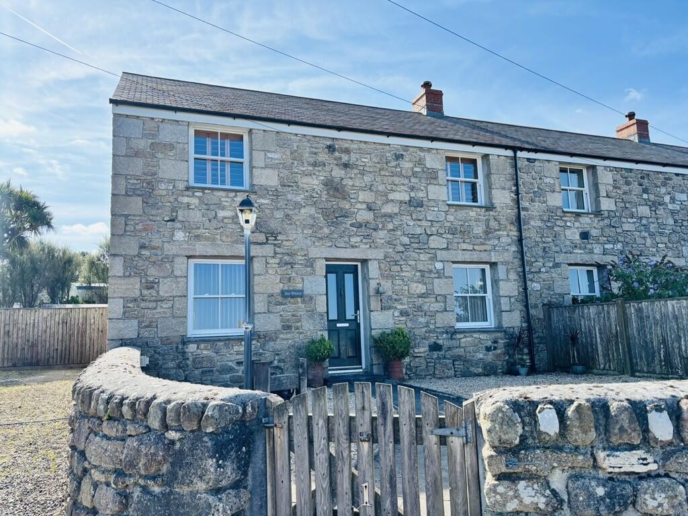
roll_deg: +2.8
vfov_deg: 53.1
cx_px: 344
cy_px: 258
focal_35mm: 26
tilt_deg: +8.1
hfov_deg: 67.3
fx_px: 517
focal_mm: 5.96
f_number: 1.6
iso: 50
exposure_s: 1/2062
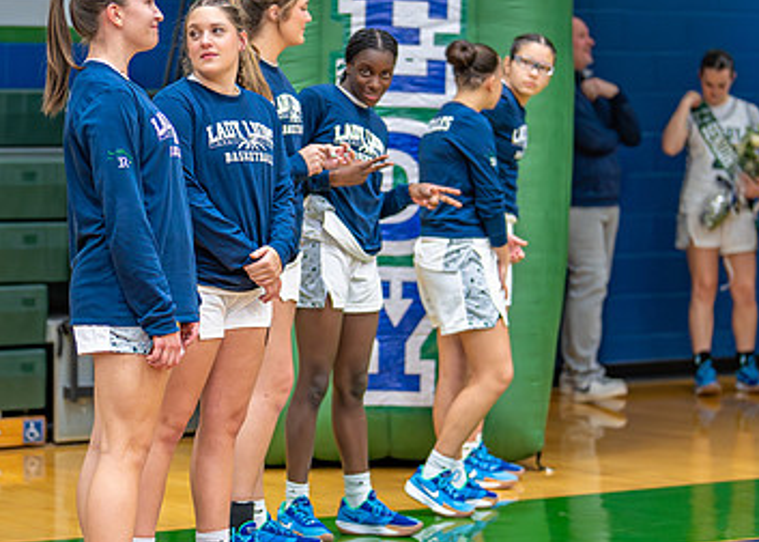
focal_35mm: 139
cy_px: 254
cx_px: 301
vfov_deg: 10.3
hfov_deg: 14.4
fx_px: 2996
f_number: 1.2
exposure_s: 1/500
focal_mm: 50
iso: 1250
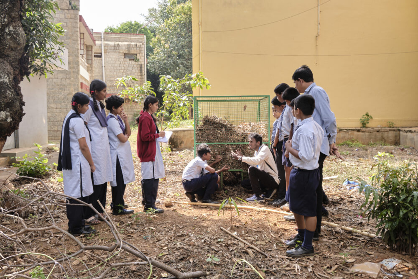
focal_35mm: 29
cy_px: 140
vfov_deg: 45.0
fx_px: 337
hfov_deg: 63.7
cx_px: 209
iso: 250
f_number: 5
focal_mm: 19.6
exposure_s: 1/160
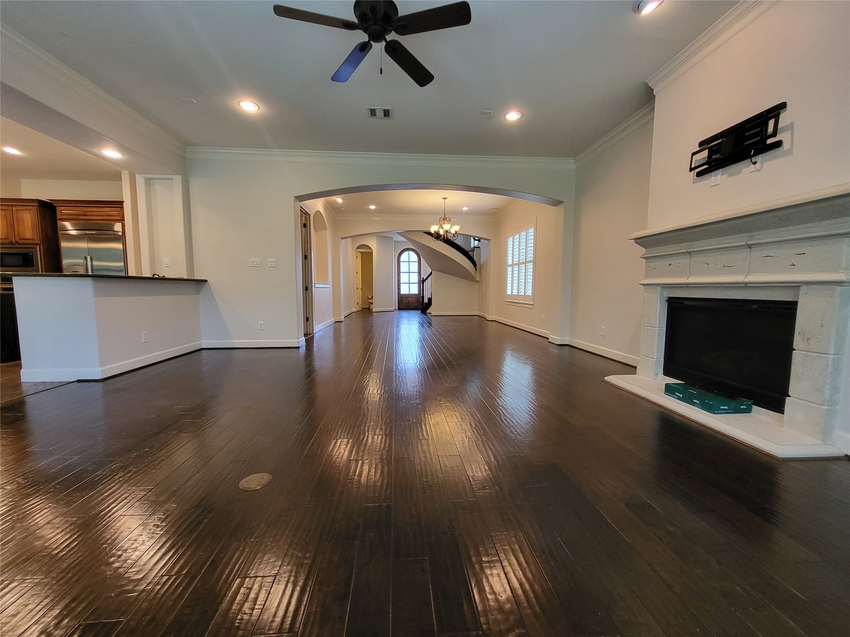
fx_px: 319
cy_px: 318
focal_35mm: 13
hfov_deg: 106.2
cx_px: 425
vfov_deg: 89.9
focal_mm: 1.74
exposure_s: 1/40
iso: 320
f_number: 2.2
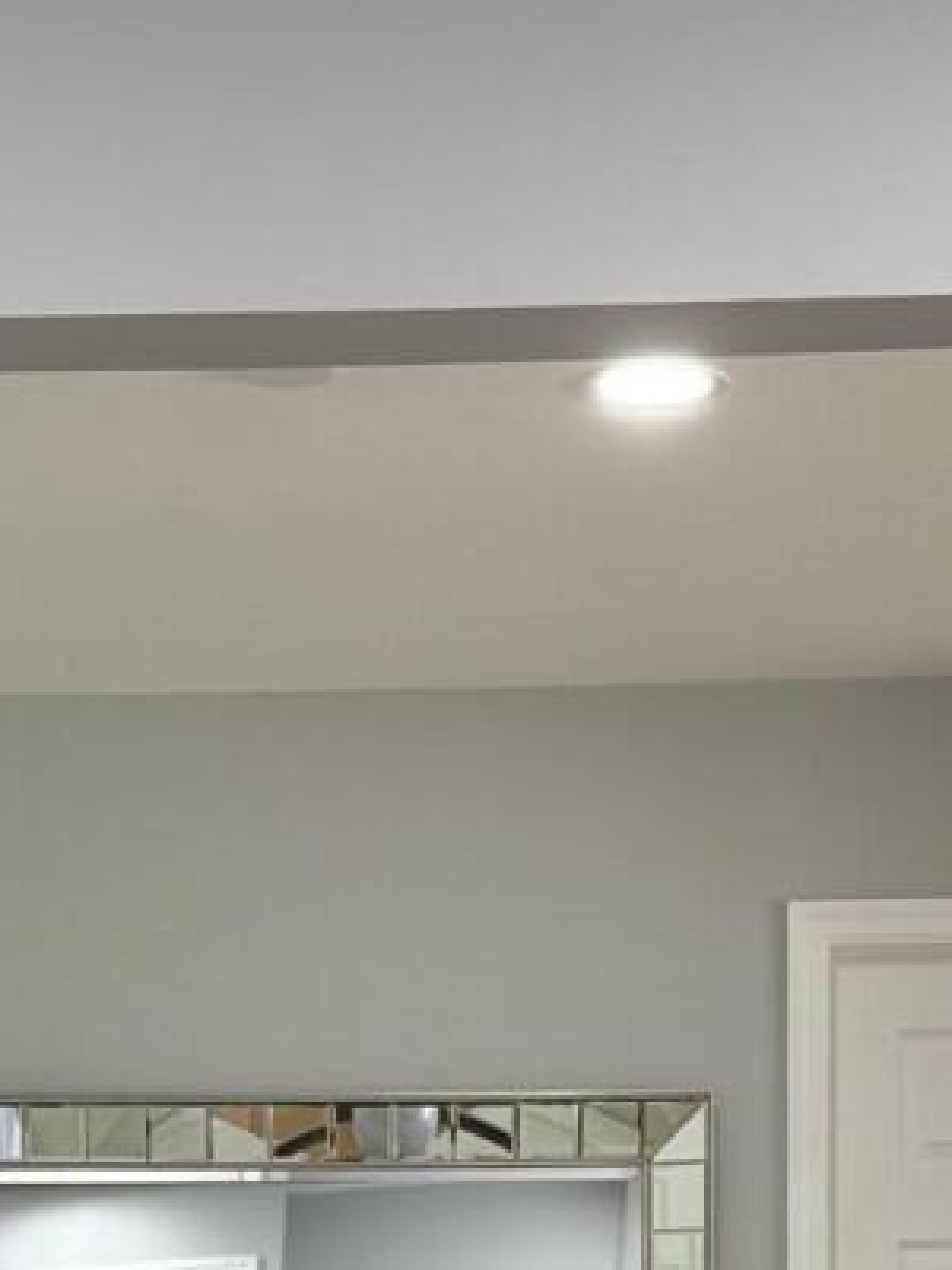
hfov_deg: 12.3
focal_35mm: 120
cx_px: 216
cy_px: 1667
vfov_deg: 15.6
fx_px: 4400
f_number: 1.78
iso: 125
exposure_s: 1/120
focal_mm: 6.76
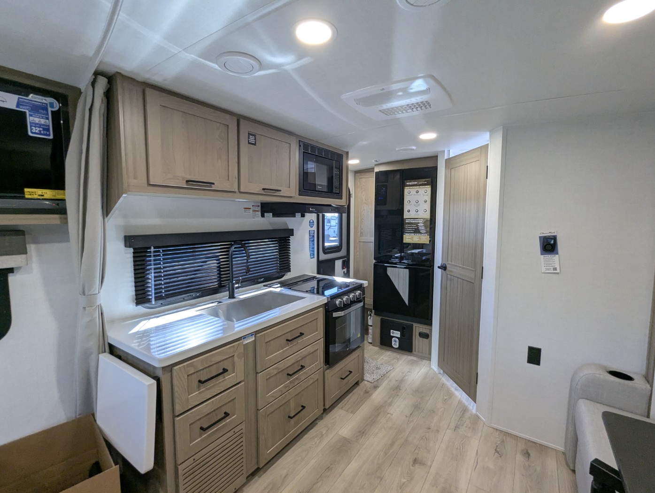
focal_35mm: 16
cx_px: 328
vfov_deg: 78.2
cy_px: 246
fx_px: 303
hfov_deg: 94.4
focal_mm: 2.35
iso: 210
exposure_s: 1/143
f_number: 2.2
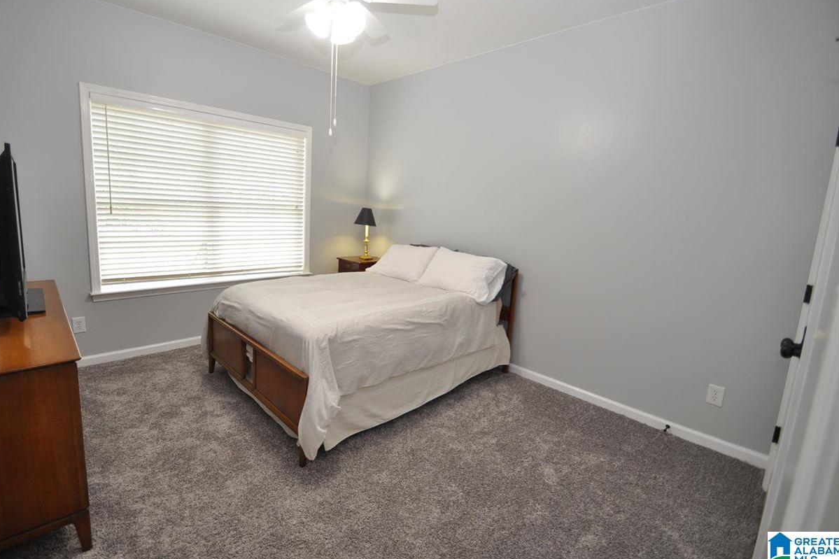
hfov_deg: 96.7
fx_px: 373
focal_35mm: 16
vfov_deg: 73.7
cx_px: 404
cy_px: 267
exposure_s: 1/60
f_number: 4
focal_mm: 10
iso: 400
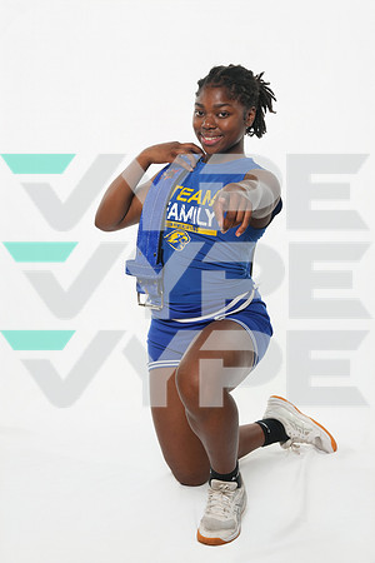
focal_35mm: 65
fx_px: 1022
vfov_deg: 30.8
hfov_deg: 20.8
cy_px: 282
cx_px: 188
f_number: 8
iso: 500
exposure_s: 1/125
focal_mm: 65.4
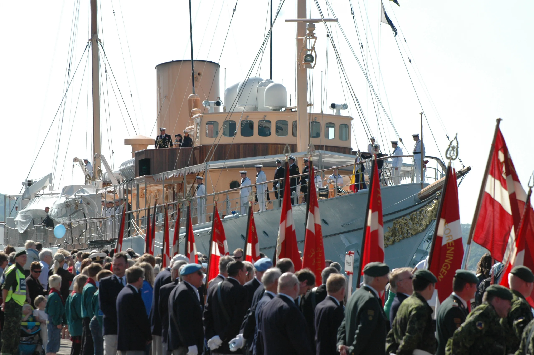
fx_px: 3668
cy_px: 178
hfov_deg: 8.3
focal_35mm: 248
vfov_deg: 5.5
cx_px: 267
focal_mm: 165
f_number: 9
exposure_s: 1/1000
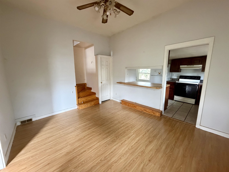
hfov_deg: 102.1
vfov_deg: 85.7
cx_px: 114
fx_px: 93
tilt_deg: -8.7
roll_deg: +0.5
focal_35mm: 14
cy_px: 86
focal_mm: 2.22
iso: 640
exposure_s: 1/60
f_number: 2.2
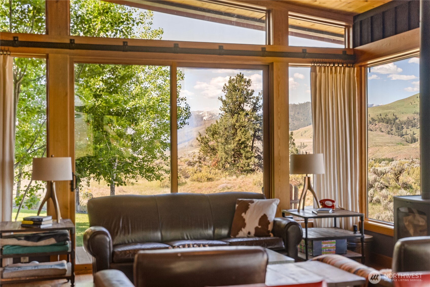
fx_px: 566
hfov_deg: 41.6
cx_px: 215
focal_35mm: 47
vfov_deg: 28.4
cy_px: 144
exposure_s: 1/15
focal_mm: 47.4
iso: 400
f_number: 2.8
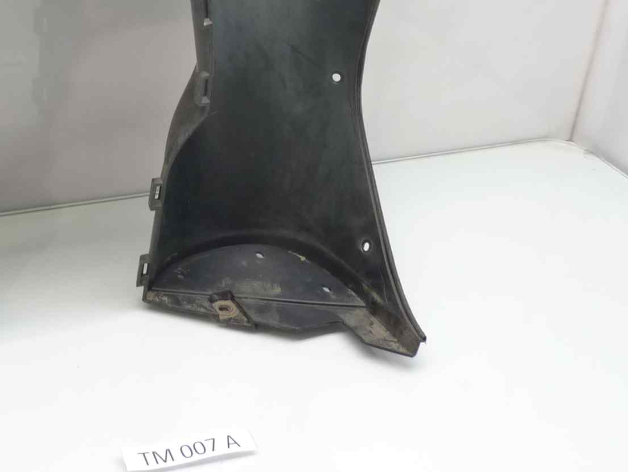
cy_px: 18
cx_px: 127
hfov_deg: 32.3
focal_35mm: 58
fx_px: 1053
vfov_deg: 24.3
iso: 125
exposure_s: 1/8
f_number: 3.3
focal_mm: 4.1
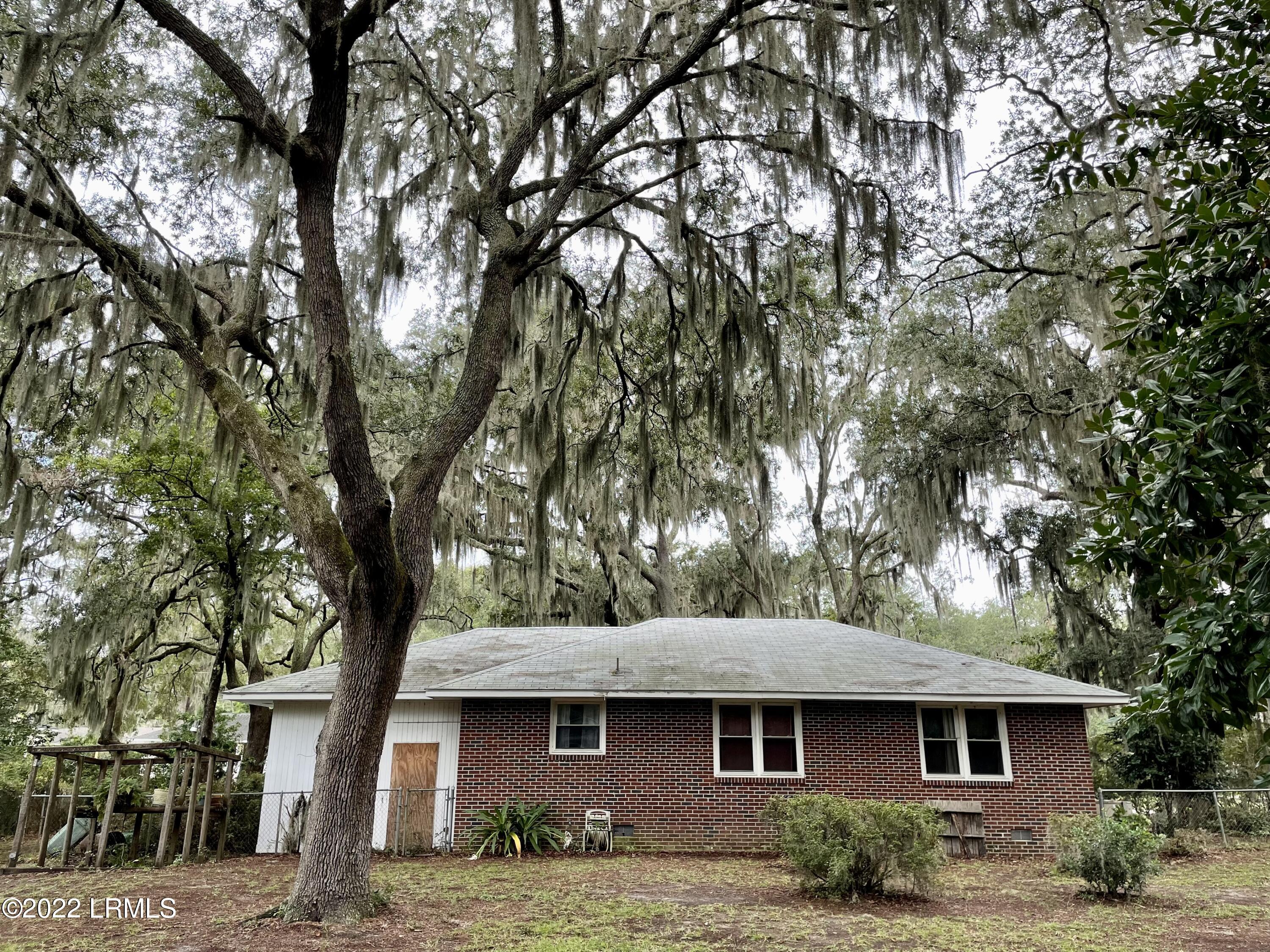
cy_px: 476
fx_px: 954
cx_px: 635
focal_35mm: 26
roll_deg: -0.4
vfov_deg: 53.1
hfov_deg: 67.3
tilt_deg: +17.5
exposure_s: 1/217
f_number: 1.6
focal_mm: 4.2
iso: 32
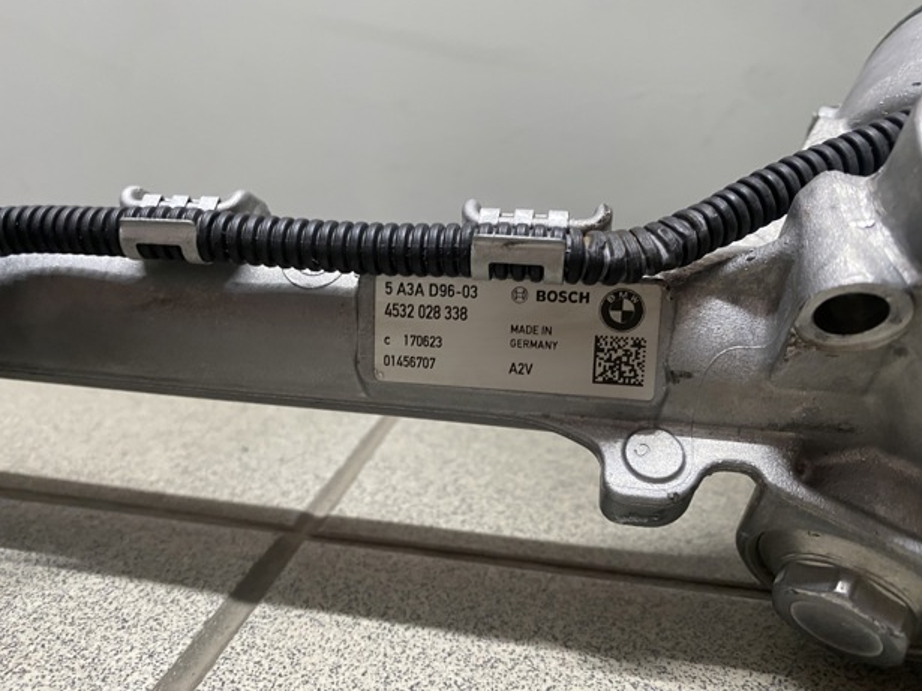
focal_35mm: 26
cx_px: 444
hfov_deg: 67.3
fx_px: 692
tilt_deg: -13.0
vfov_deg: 53.0
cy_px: 350
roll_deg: -2.3
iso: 400
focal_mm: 4.25
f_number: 1.8
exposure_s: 1/33
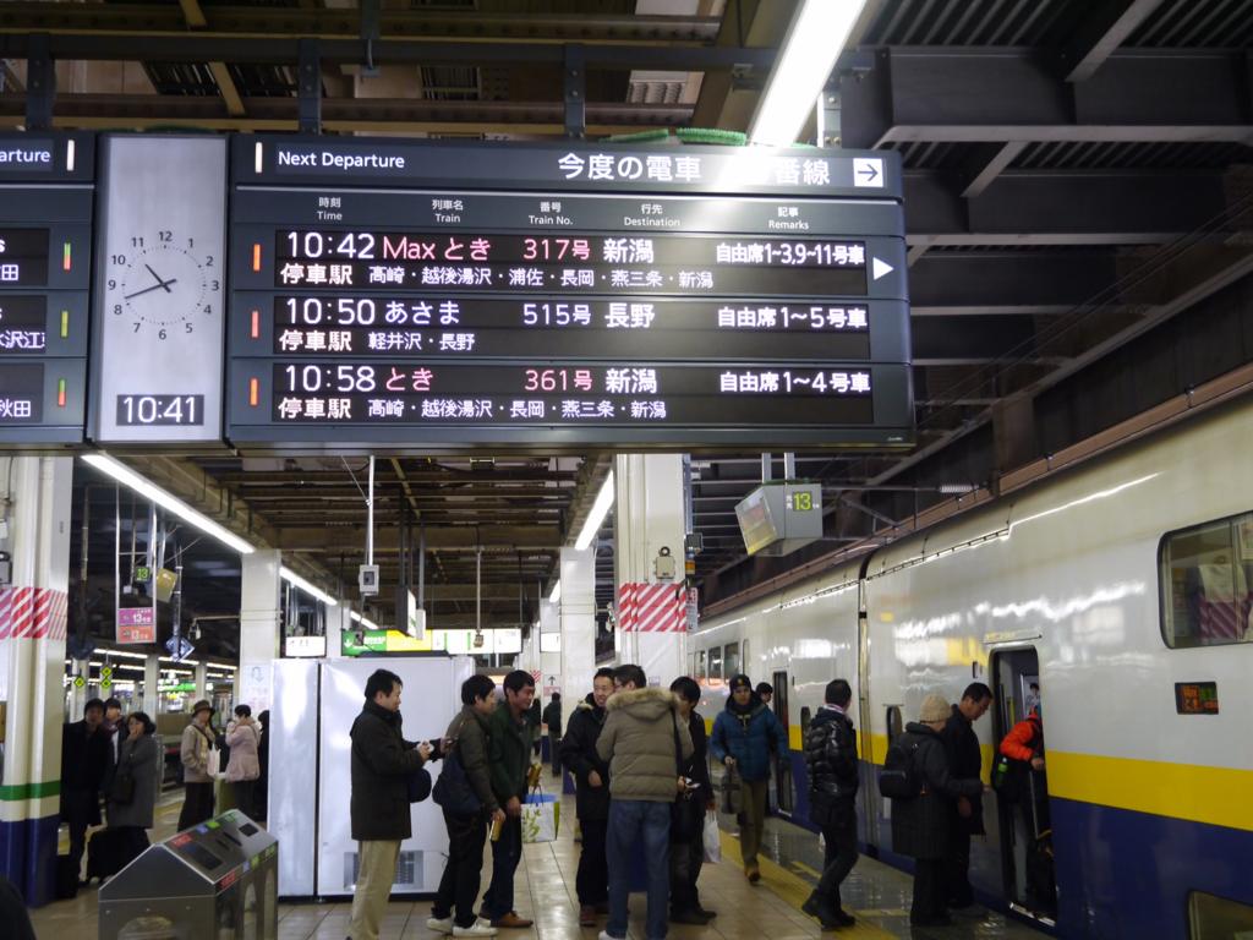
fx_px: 1520
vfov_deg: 34.3
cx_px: 626
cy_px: 470
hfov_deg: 44.8
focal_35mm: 42
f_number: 4.5
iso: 640
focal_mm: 21
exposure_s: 1/60
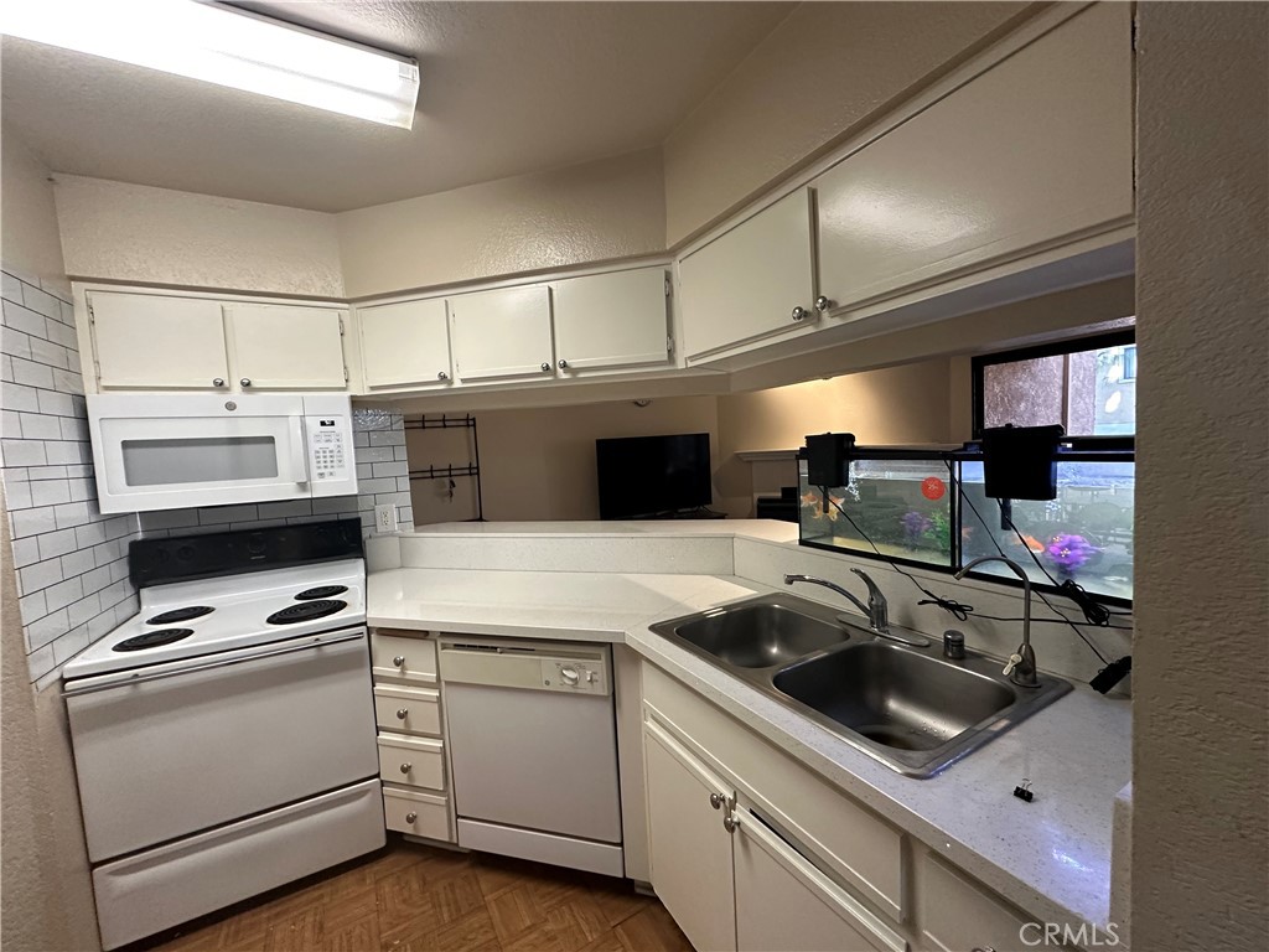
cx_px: 634
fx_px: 513
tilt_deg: -4.8
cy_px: 476
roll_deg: +2.2
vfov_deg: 85.7
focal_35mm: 14
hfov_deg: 102.1
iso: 320
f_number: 2.2
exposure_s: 1/120
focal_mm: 2.22
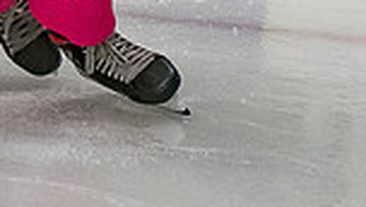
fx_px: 6531
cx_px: -157
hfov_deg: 3.2
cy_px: -355
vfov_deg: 1.8
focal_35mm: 672
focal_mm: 70
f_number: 3.5
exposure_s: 1/1250
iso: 2500
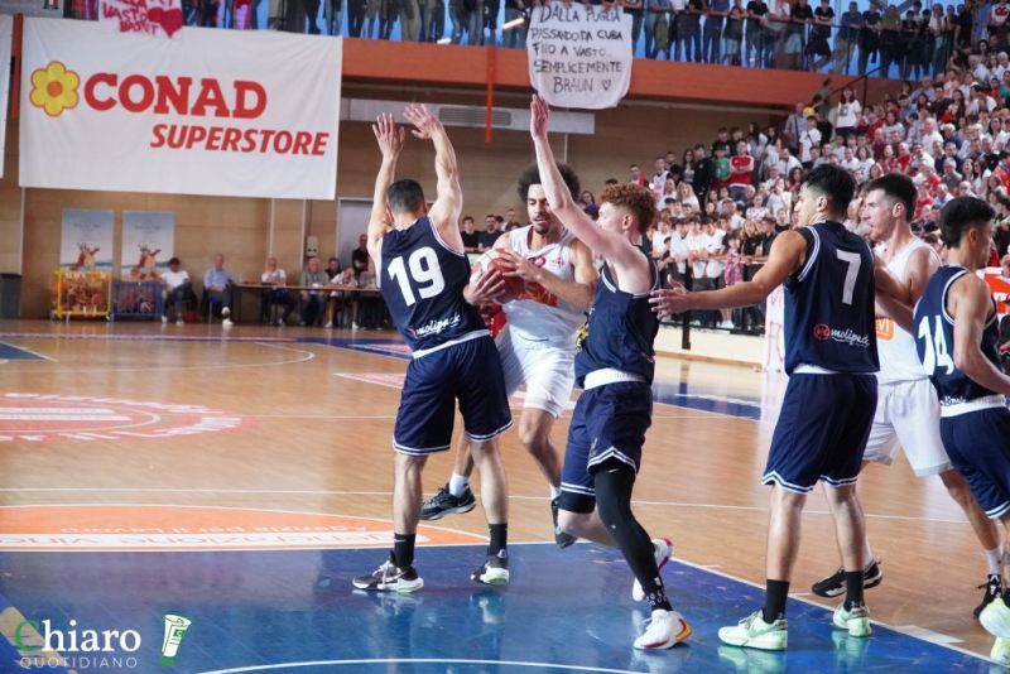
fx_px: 1894
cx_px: 505
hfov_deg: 29.9
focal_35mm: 68
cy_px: 337
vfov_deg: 20.2
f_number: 4
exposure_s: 1/500
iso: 5000
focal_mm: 45
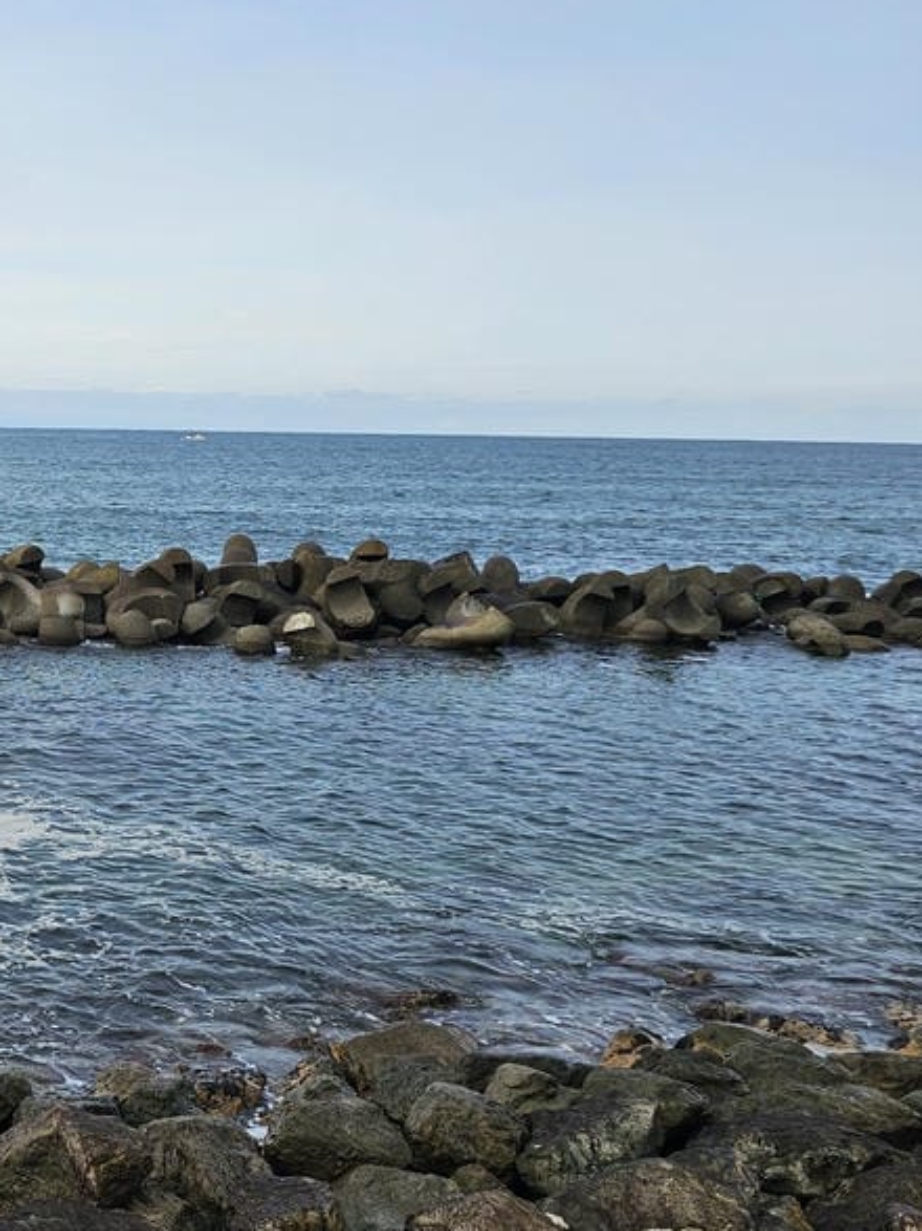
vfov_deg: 40.2
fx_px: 1670
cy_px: 765
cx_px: -289
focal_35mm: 47
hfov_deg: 26.1
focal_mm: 6.3
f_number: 1.7
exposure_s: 1/864
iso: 10
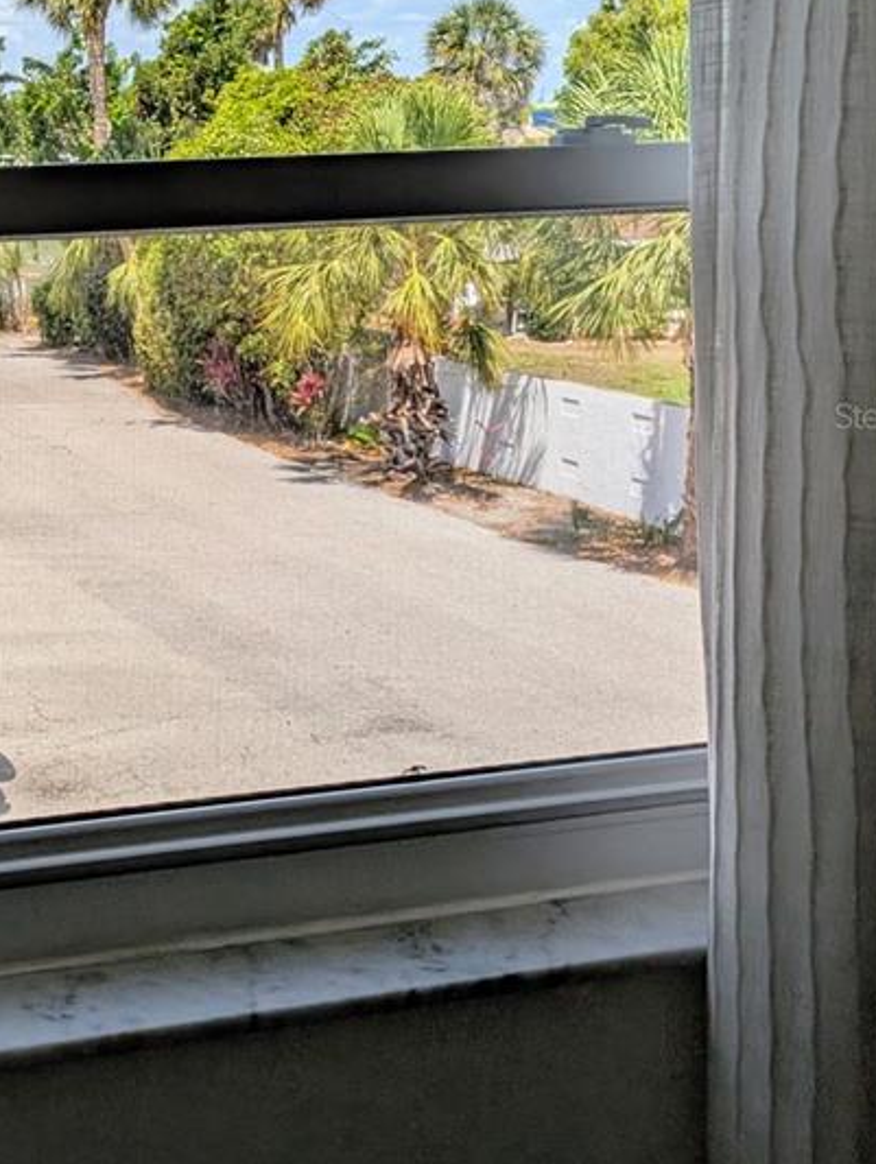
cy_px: 415
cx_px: 3
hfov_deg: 25.7
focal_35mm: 54
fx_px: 1818
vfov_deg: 35.3
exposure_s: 1/718
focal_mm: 6.9
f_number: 1.68
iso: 17
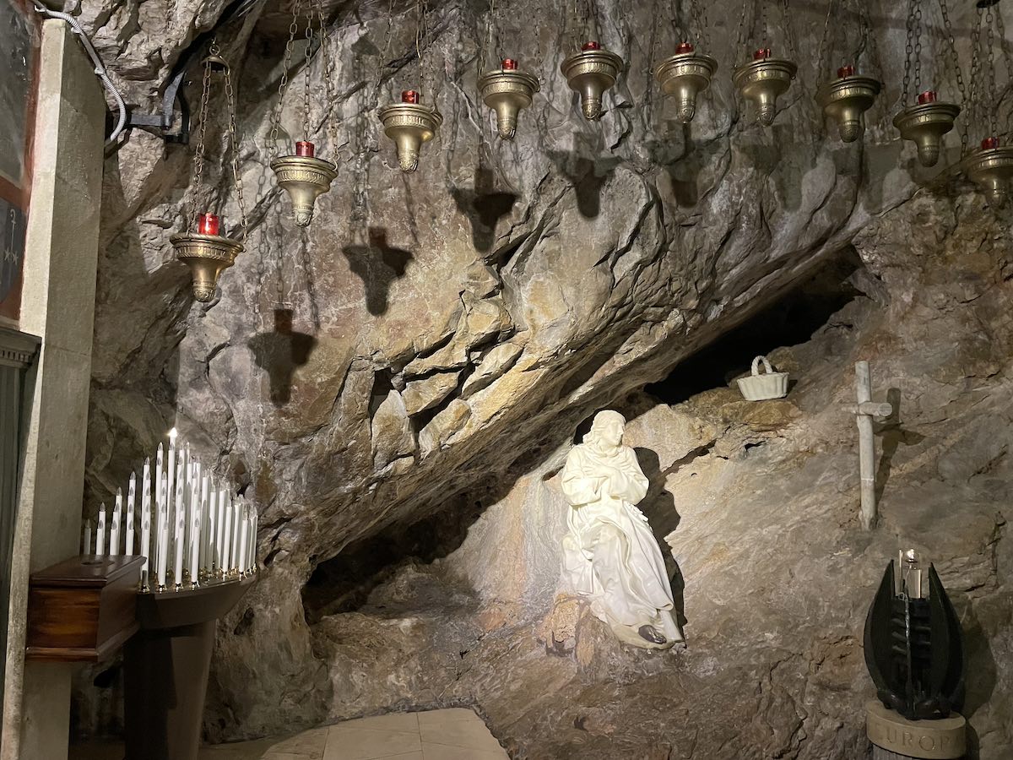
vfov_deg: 53.1
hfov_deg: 67.3
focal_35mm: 26
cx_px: 506
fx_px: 761
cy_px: 380
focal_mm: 4.2
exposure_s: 1/25
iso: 500
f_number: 1.6
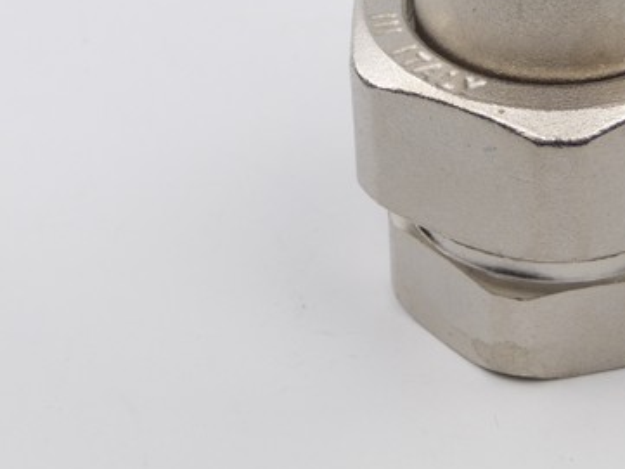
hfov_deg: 17.7
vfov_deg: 13.4
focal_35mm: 110
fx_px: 1987
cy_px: 64
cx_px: 540
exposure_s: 1/500
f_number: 4.5
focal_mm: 10.5
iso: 100
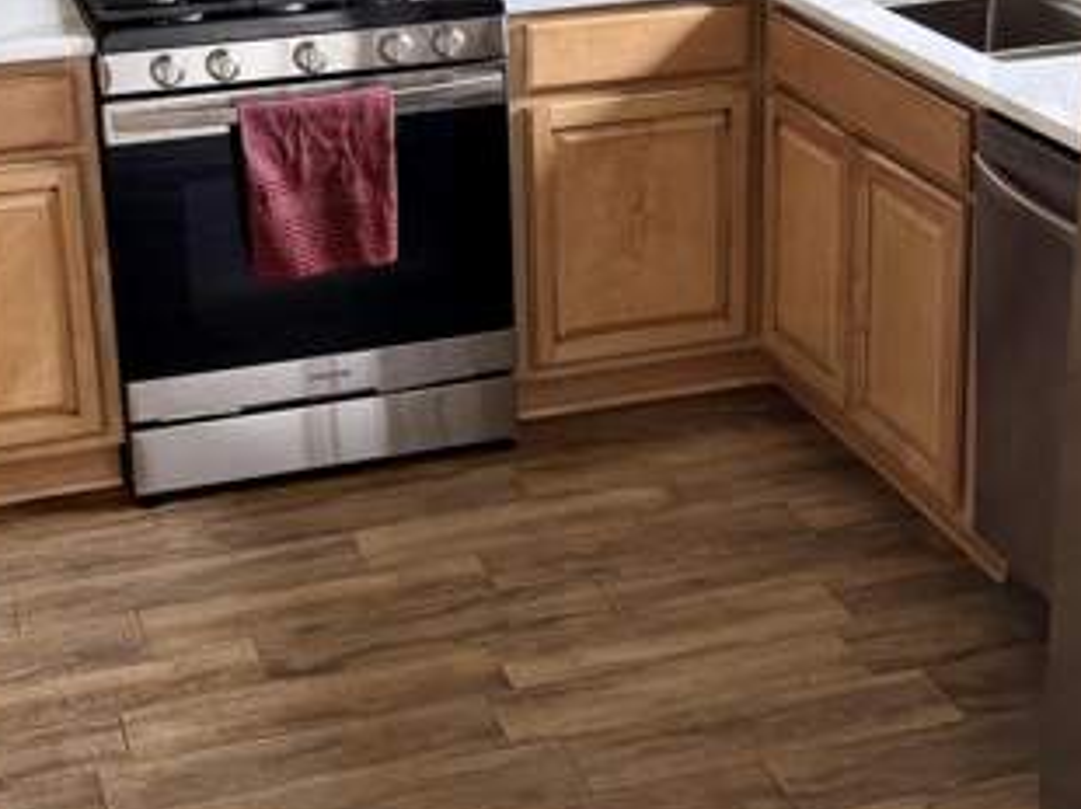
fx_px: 1935
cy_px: 122
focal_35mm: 62
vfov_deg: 23.2
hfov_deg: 31.1
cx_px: 398
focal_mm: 6.76
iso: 200
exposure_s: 1/121
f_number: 1.78
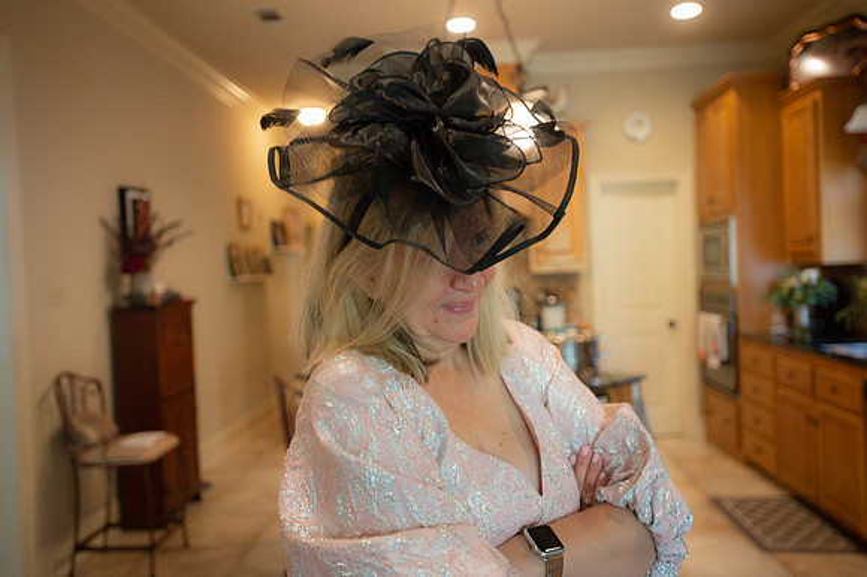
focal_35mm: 32
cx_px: 434
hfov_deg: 58.7
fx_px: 770
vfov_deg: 41.1
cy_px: 288
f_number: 2.8
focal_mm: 32
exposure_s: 1/30
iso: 500
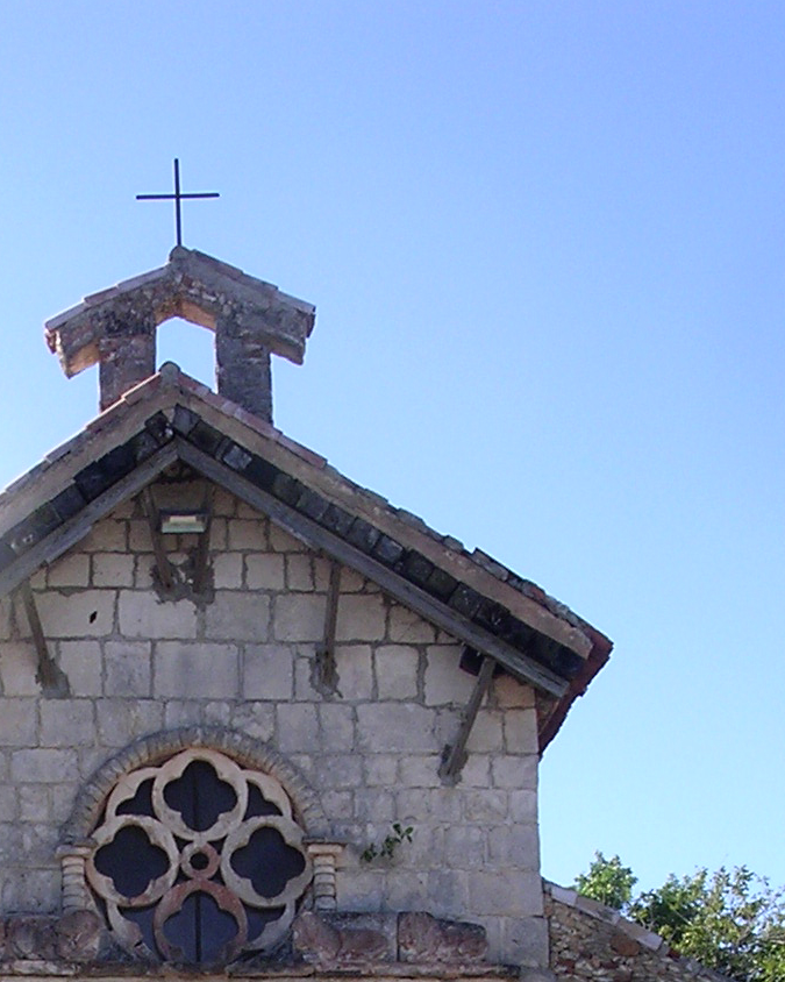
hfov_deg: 17.0
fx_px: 2614
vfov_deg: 20.0
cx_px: 180
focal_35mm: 90
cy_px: 1159
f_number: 5.6
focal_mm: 5.8
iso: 100
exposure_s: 1/159
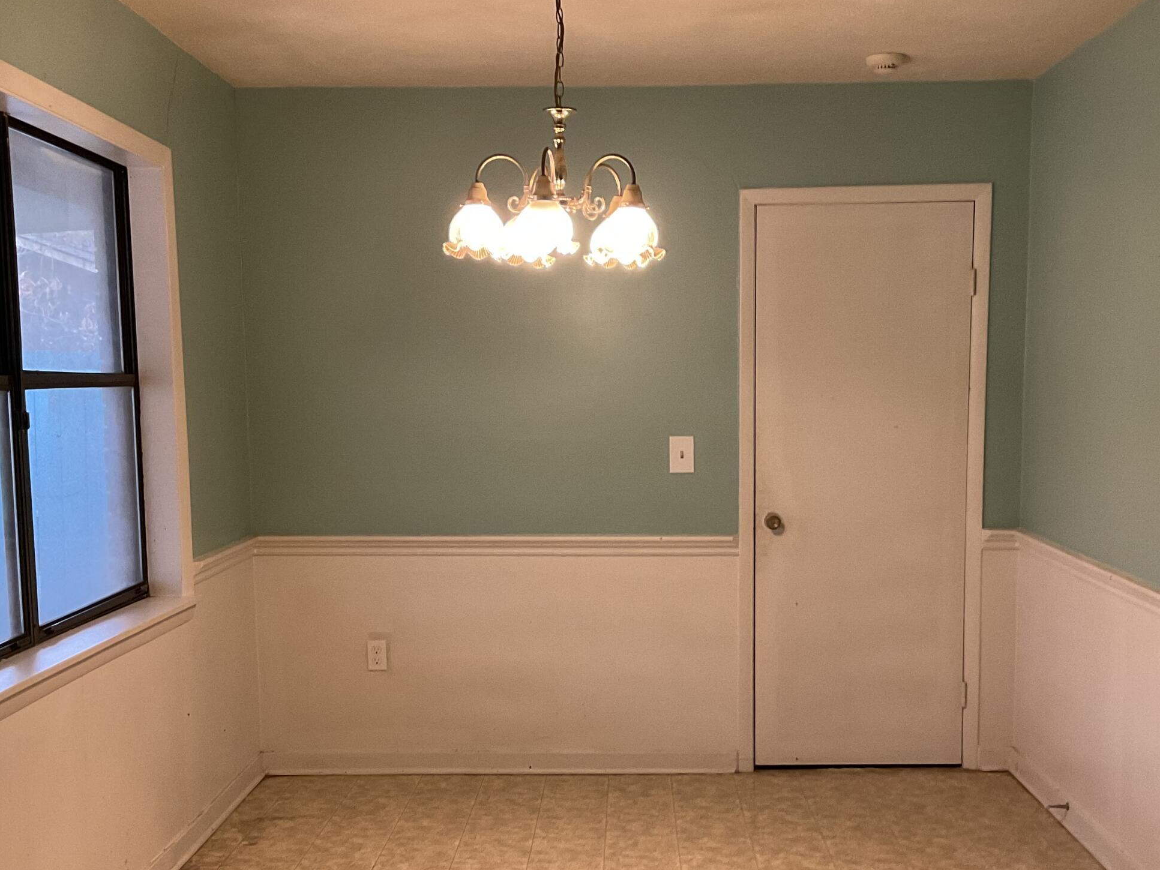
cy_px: 562
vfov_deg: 32.0
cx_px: 621
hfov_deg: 42.0
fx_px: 1508
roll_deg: -1.6
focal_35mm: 45
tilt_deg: -8.1
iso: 125
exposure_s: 1/60
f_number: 1.8
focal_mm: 3
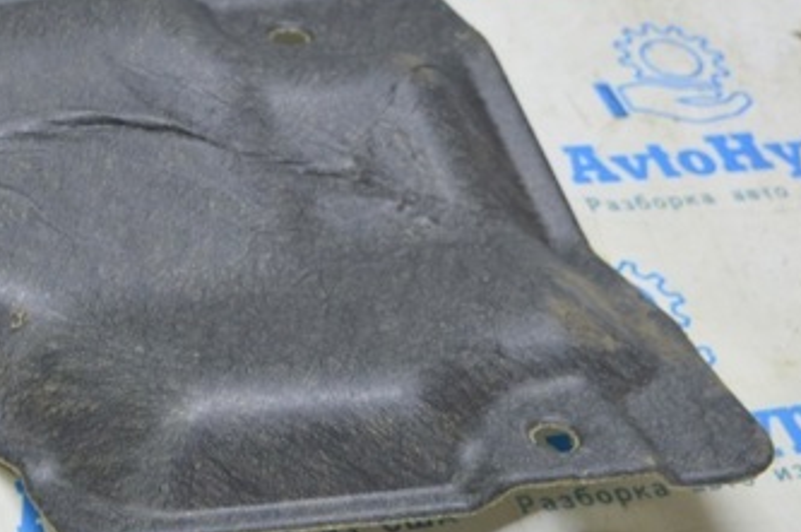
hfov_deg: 20.4
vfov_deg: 13.9
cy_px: 259
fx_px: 2177
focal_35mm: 98
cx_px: 87
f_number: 5.6
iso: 400
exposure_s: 1/20
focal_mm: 34
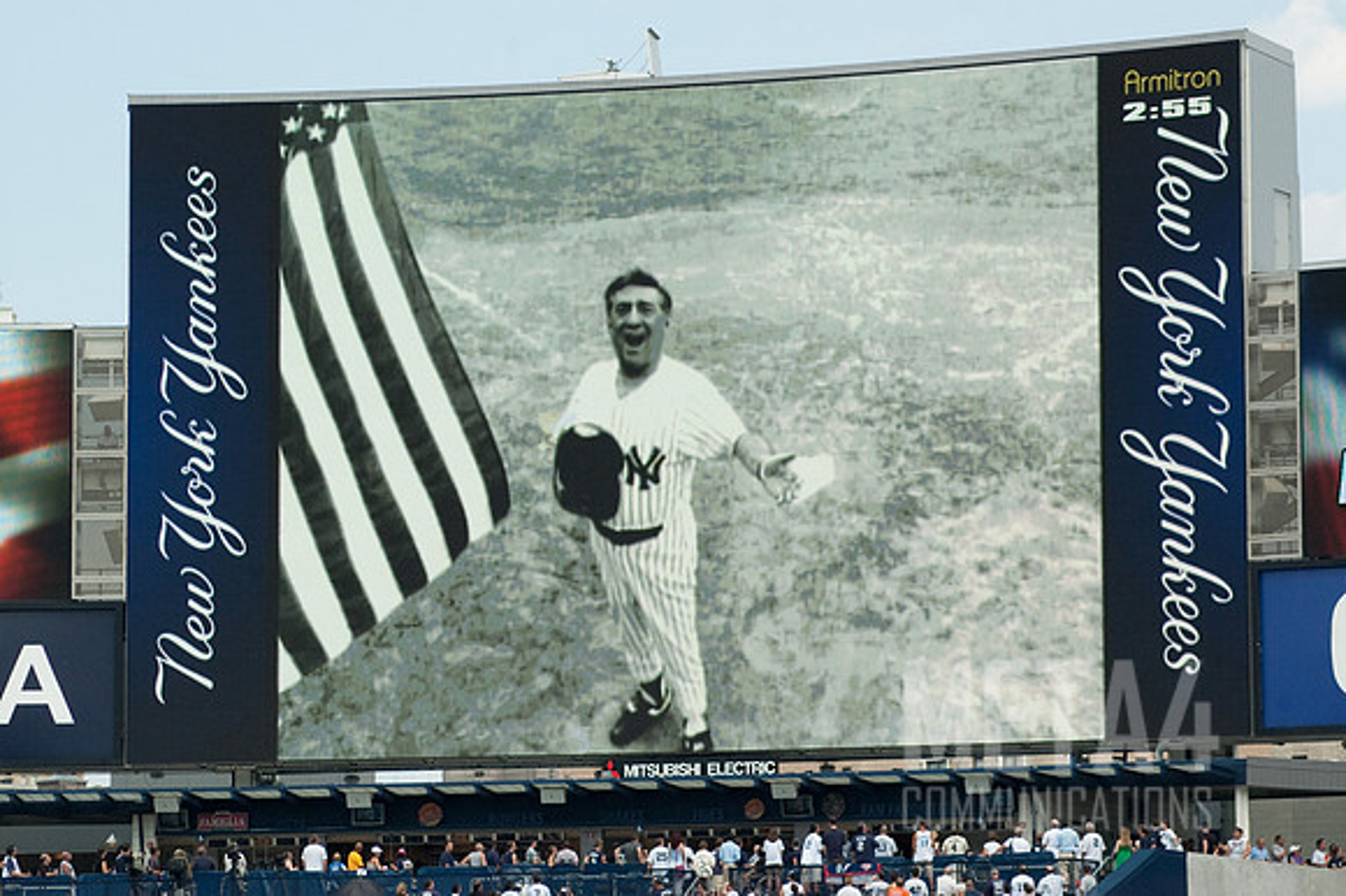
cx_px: 673
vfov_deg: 9.1
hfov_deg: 13.7
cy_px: 448
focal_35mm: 150
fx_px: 5605
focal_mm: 100
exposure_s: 1/800
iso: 320
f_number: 7.1
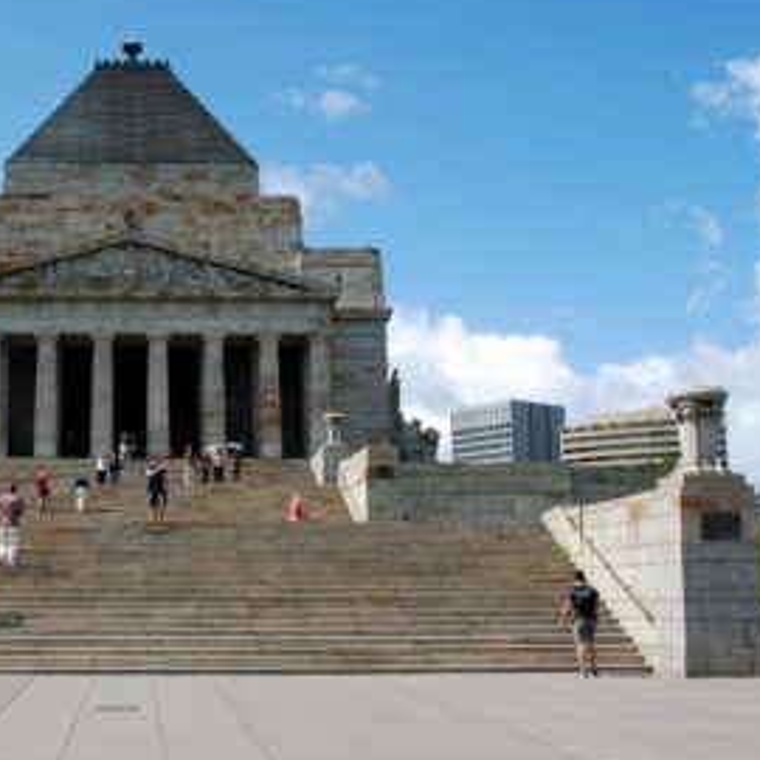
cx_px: 129
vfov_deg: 32.7
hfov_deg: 31.7
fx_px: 1292
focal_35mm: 52
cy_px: 429
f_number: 8
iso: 100
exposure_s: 1/250
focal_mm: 22
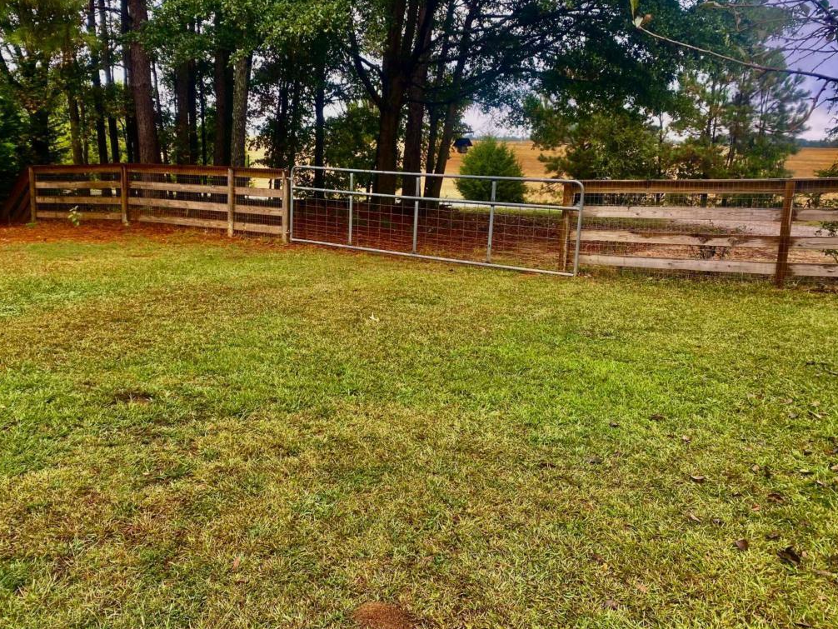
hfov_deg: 58.0
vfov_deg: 45.4
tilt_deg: -10.5
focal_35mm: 31
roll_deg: -1.1
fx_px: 751
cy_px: 292
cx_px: 347
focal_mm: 4.25
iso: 32
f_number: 1.8
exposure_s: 1/288
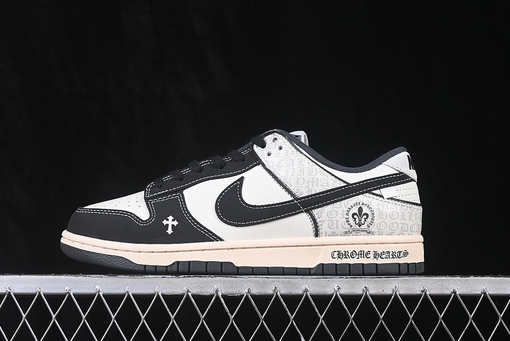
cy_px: 164
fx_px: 1119
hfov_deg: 25.7
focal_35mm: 79
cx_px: 248
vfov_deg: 17.3
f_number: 7.1
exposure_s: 1/80
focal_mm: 50
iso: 160
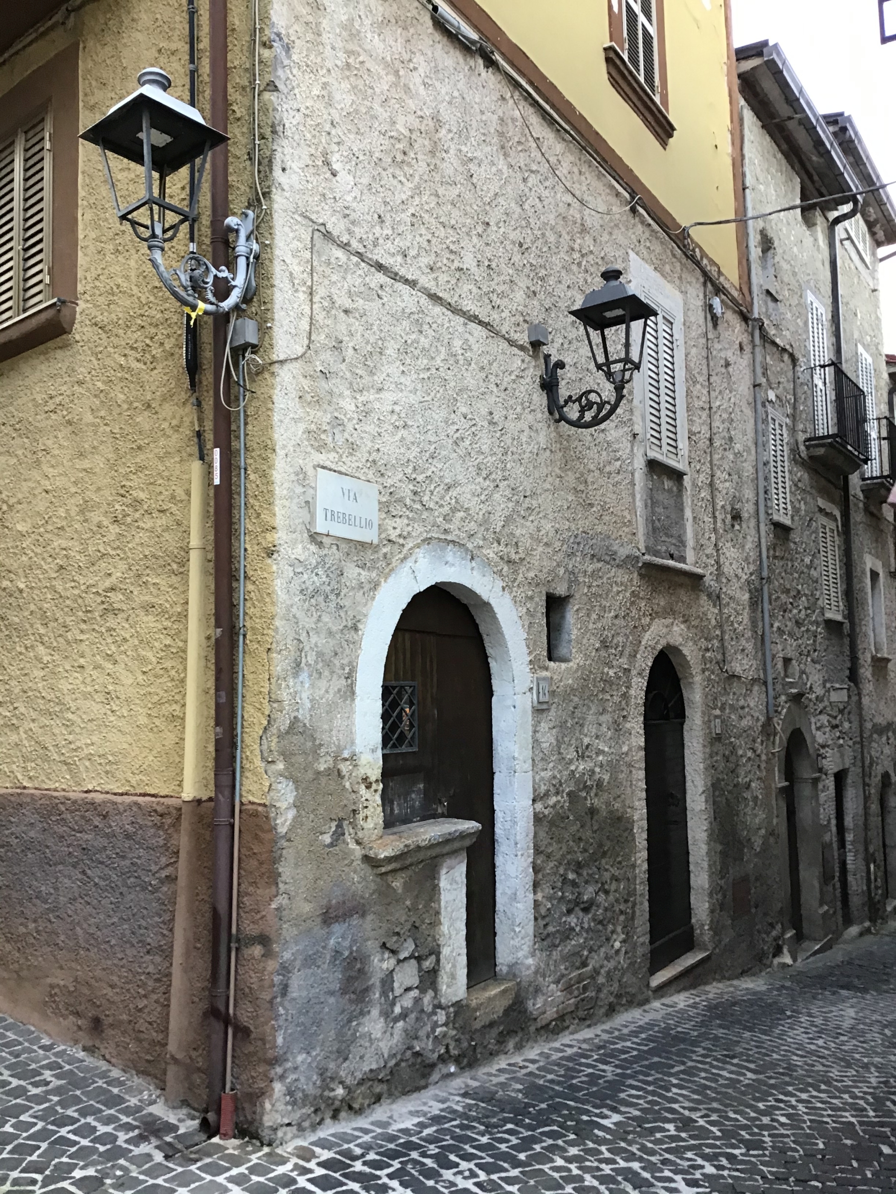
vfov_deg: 58.4
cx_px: 448
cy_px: 597
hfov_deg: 45.4
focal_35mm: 31
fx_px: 1070
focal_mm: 3.3
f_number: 2.4
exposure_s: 1/33
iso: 100
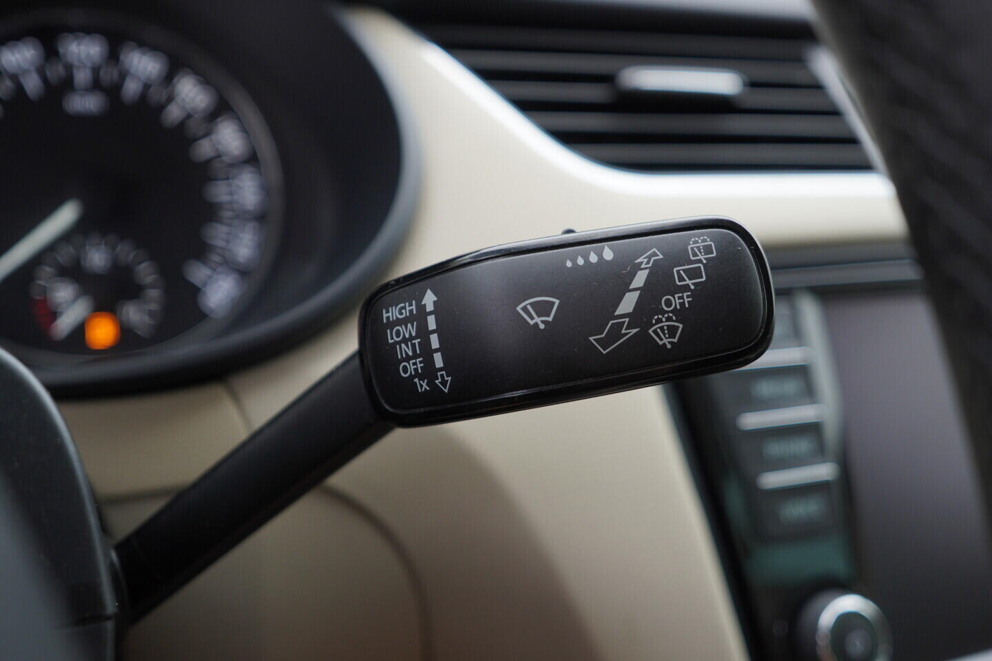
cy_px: 330
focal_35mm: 36
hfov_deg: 53.1
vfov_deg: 36.9
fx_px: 992
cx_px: 496
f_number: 2.8
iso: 125
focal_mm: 24
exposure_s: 1/40
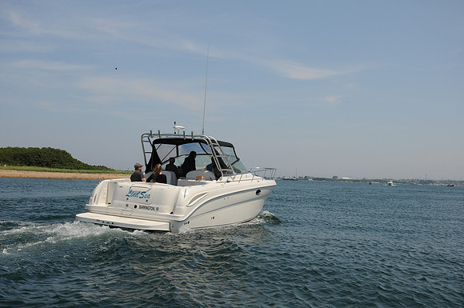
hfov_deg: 49.6
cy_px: 154
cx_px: 232
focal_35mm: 39
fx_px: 502
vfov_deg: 34.1
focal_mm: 26
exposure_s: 1/1250
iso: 200
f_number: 4.5
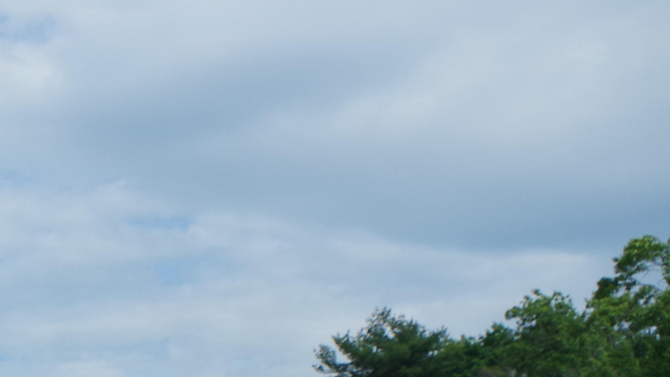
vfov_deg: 11.0
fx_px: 1812
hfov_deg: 18.5
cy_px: 697
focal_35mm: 102
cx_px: -347
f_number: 5.6
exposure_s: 1/800
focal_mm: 18
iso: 200
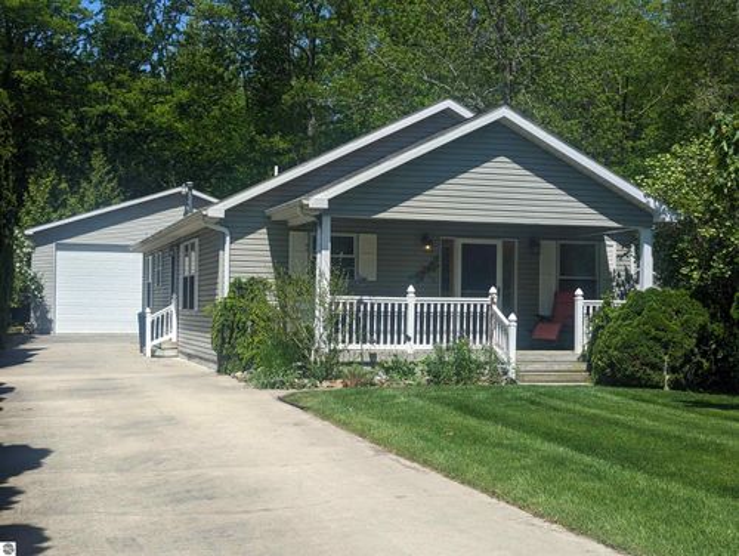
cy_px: 278
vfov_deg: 30.3
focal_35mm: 48
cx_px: 370
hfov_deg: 39.6
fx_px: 1026
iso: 44
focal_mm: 6.81
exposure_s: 1/2000
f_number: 1.85
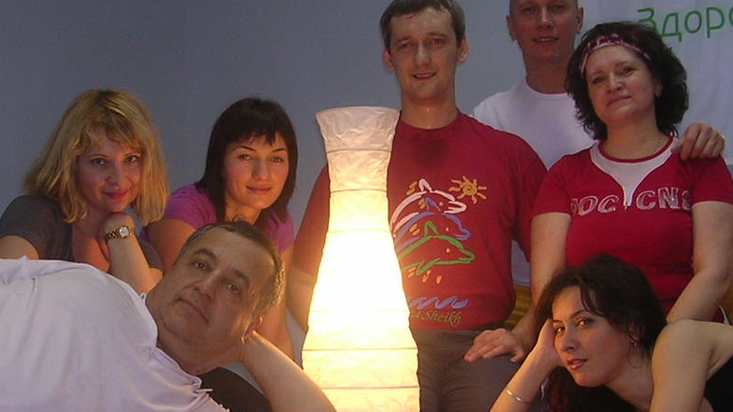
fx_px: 816
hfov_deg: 48.4
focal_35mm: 42
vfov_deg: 28.4
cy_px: 207
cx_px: 366
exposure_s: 1/30
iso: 100
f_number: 2.8
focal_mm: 5.8
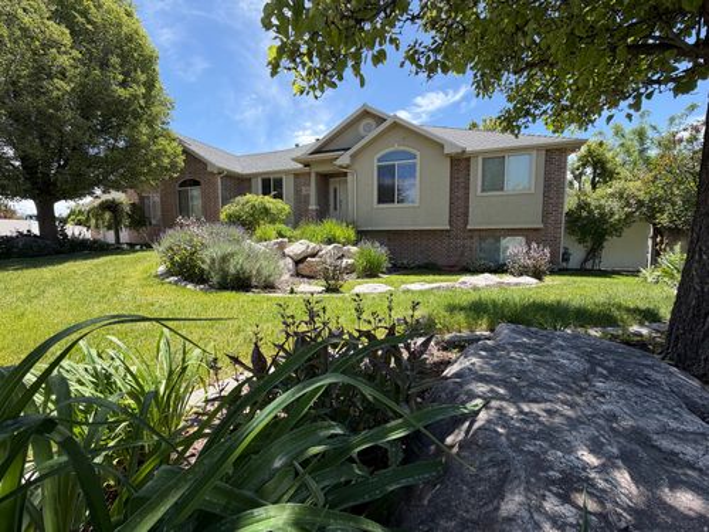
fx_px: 287
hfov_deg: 102.1
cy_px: 266
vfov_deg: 85.7
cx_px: 354
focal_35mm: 14
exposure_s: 1/602
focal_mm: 2.22
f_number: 2.2
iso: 40
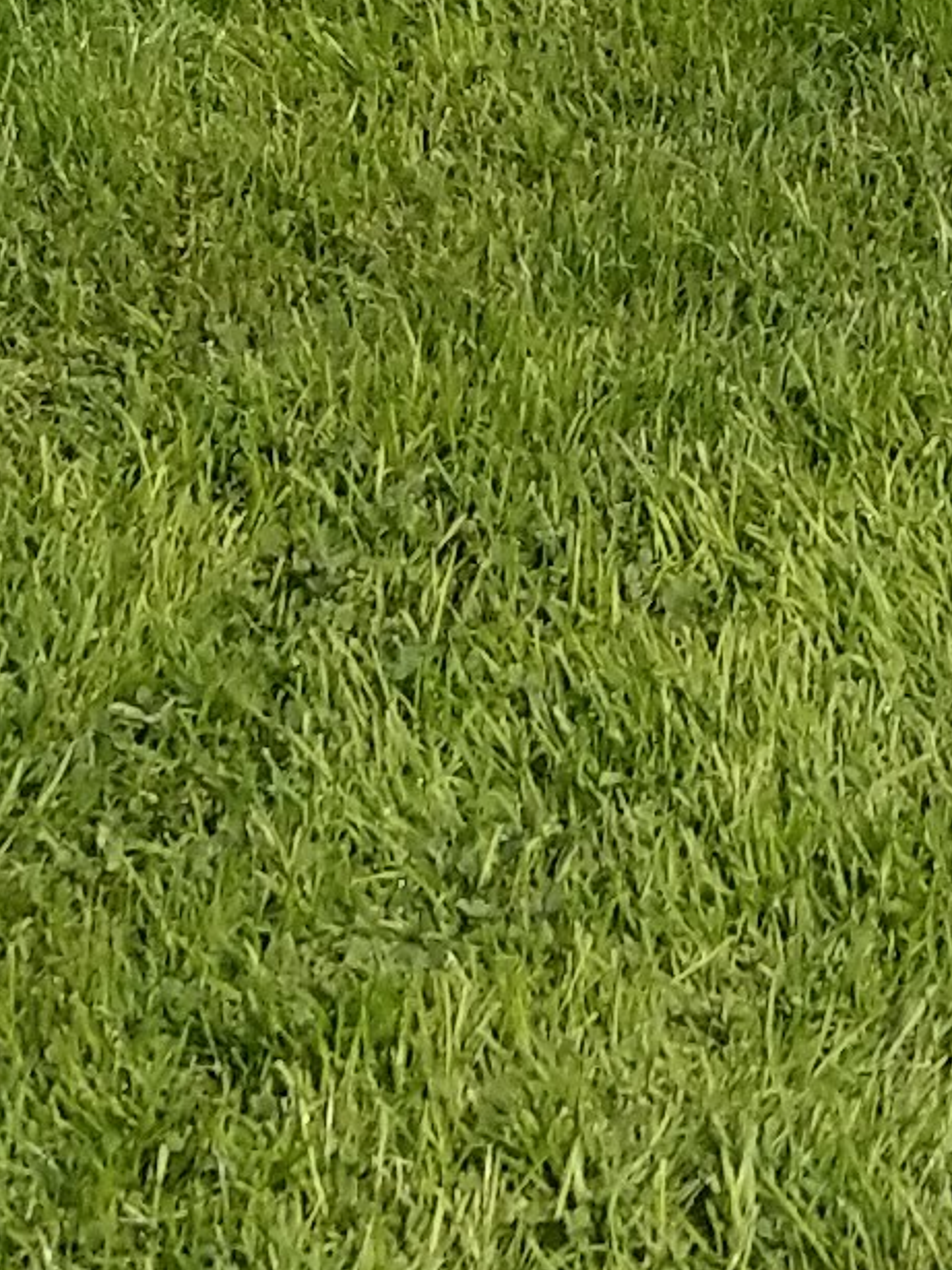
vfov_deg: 10.5
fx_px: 6016
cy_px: -1685
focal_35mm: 164
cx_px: 919
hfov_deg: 9.0
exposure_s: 1/2249
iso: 100
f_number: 1.75
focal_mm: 4.28
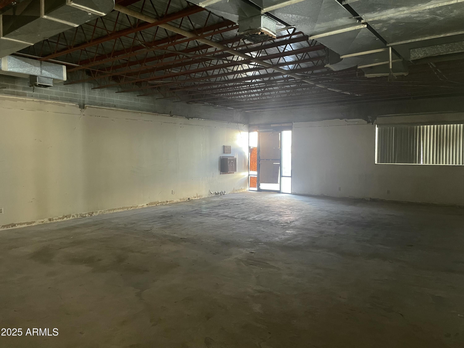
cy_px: 174
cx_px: 232
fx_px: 349
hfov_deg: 67.3
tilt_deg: -4.5
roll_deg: +0.1
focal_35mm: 26
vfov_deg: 53.1
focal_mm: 4.2
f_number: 1.6
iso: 640
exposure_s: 1/31
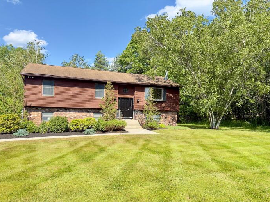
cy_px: 105
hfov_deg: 69.4
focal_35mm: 25
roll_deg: -0.3
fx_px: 195
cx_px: 135
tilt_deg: +3.0
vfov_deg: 54.9
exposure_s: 1/1901
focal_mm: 6.76
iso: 100
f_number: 1.78
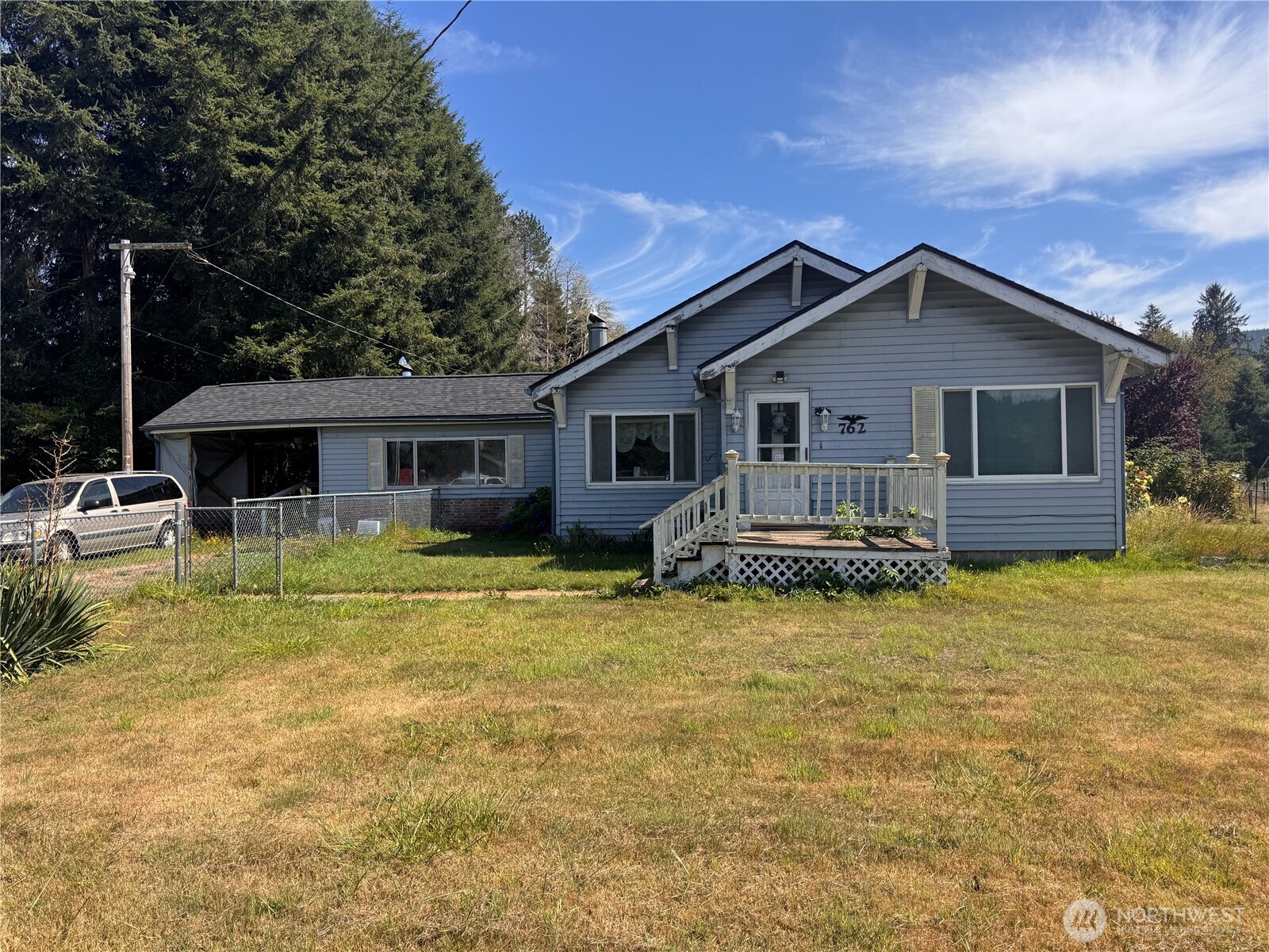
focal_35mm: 24
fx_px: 880
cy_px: 476
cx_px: 634
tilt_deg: +0.2
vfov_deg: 56.8
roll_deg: +0.7
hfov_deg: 71.6
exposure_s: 1/3096
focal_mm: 6.76
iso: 80
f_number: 1.78
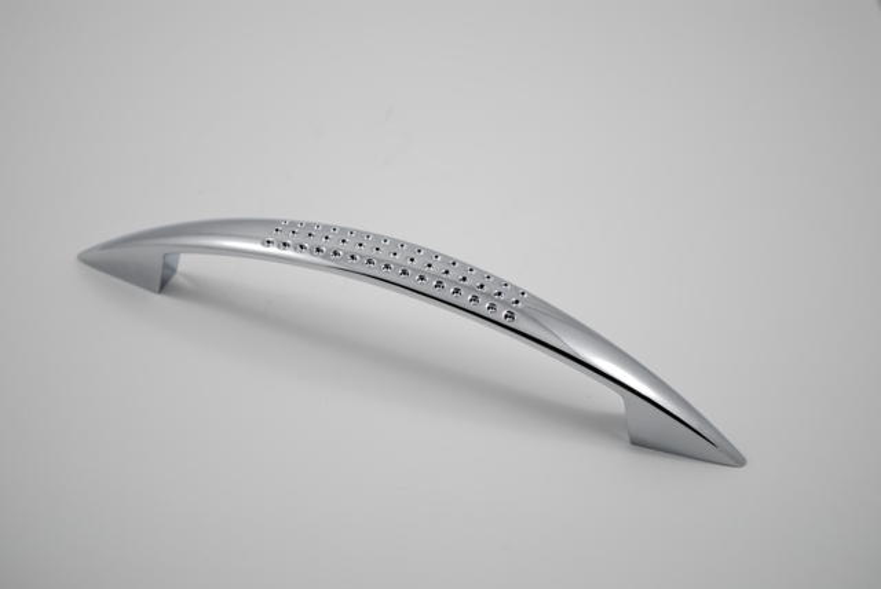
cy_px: 294
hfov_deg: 29.8
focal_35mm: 68
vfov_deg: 20.2
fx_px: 1653
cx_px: 440
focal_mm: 45
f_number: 5.3
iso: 100
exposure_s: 1/25
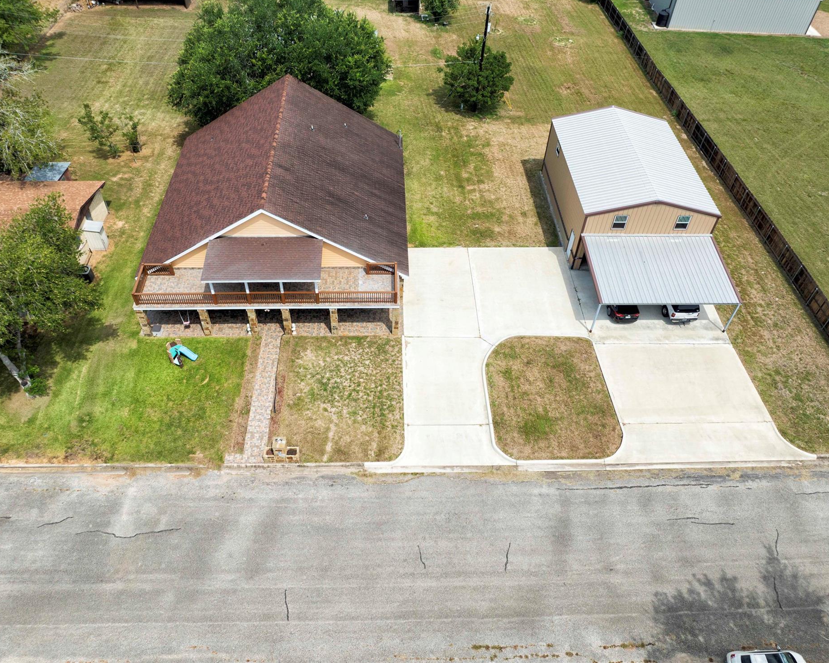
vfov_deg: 54.9
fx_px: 638
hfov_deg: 66.0
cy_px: 319
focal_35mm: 26
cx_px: 405
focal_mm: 12.29
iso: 100
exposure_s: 1/1250
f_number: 2.8
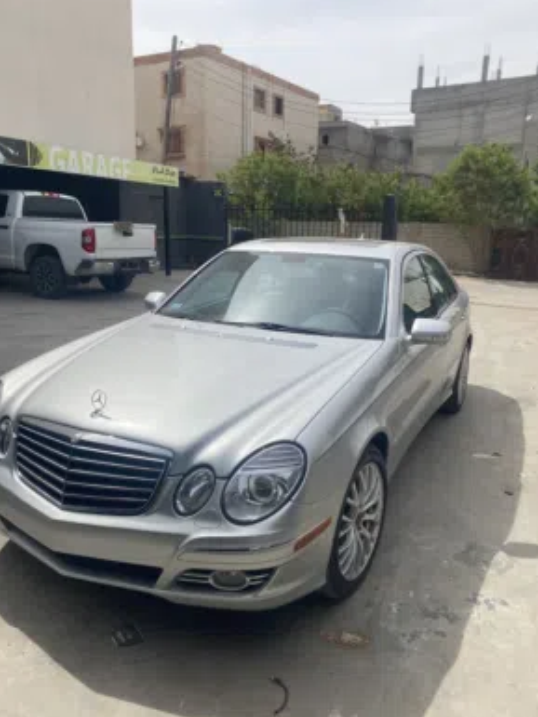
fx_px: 559
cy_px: 367
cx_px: 272
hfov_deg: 51.4
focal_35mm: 27
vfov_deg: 65.3
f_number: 1.8
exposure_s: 1/4608
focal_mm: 4.25
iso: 32
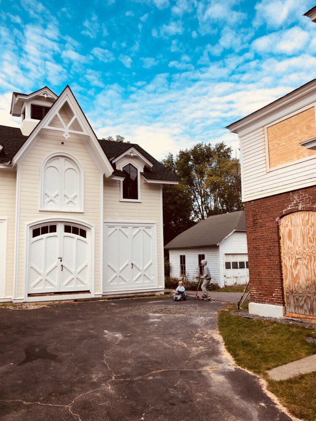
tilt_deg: +6.8
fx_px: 353
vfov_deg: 61.6
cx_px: 155
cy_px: 215
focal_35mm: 29
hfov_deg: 48.2
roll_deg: +1.6
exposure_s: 1/1200
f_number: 1.8
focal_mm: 3.99
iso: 20
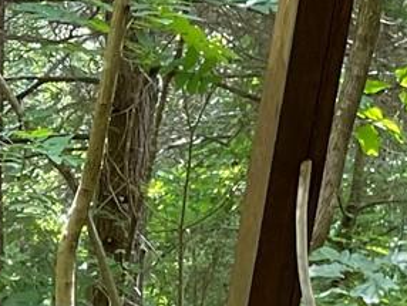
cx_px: -477
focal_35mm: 186
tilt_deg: -27.6
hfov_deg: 9.7
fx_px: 2189
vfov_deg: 7.3
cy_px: 833
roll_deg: -1.5
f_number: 1.6
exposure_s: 1/101
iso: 80
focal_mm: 4.2
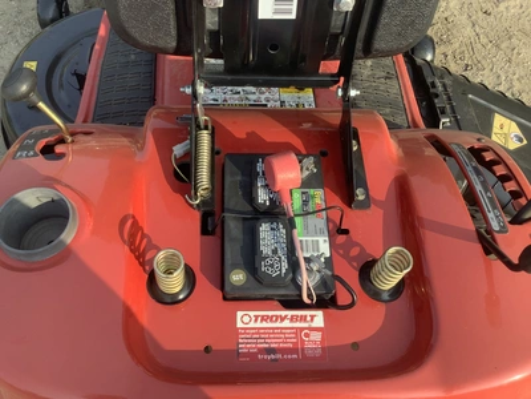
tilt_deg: -61.9
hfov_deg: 58.4
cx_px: 266
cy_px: 200
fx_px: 476
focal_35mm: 31
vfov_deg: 45.4
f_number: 2.4
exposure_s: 1/314
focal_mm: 3.3
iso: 25
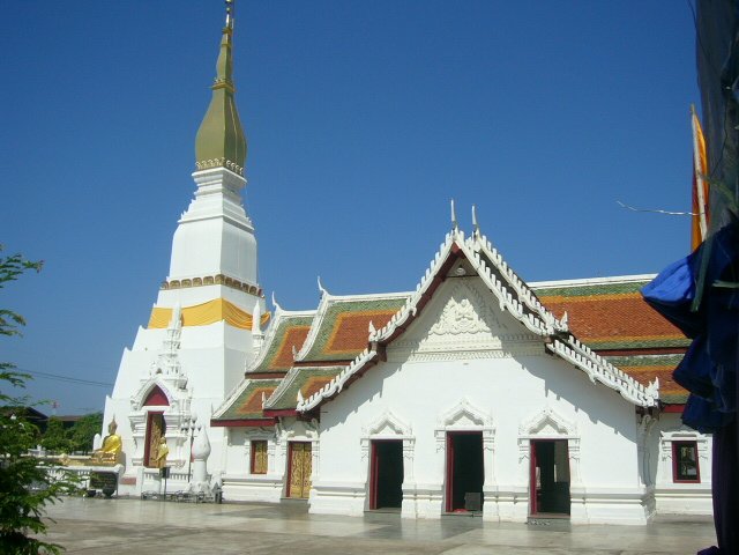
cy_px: 278
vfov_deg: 40.7
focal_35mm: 35
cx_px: 370
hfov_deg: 52.6
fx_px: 747
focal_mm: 5.8
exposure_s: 1/400
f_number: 8
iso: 50
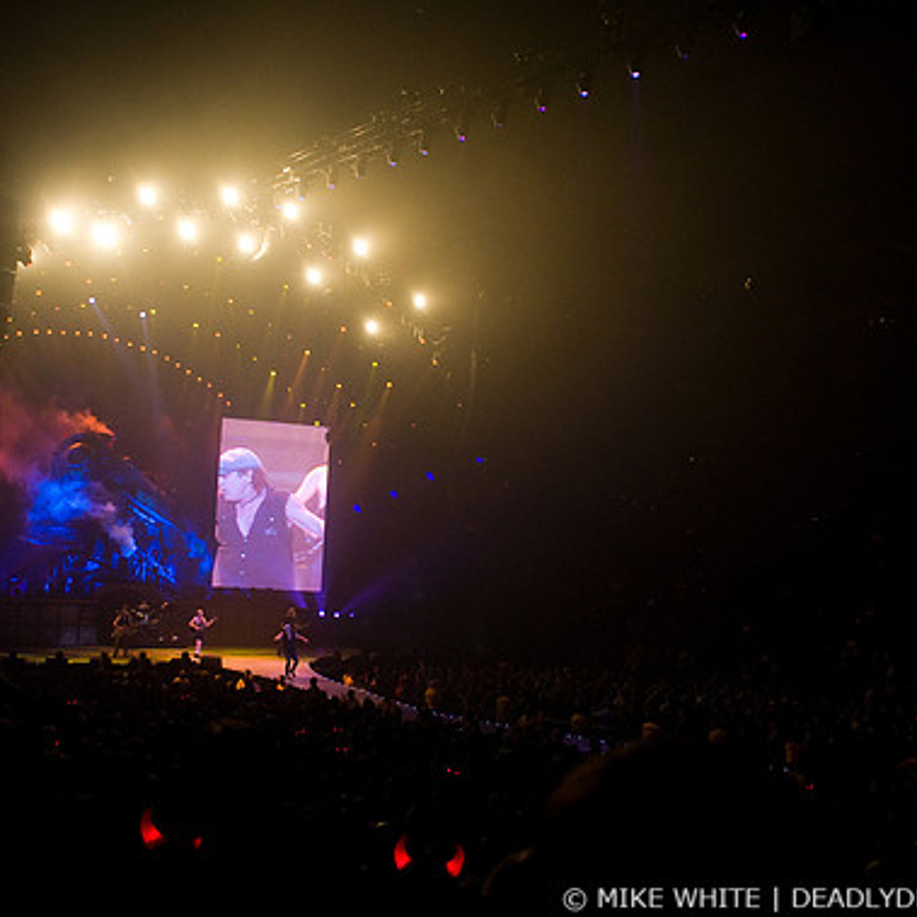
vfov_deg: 42.8
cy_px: 454
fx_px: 1169
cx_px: 397
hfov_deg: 42.7
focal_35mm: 39
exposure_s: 1/160
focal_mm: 20
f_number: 4
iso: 800
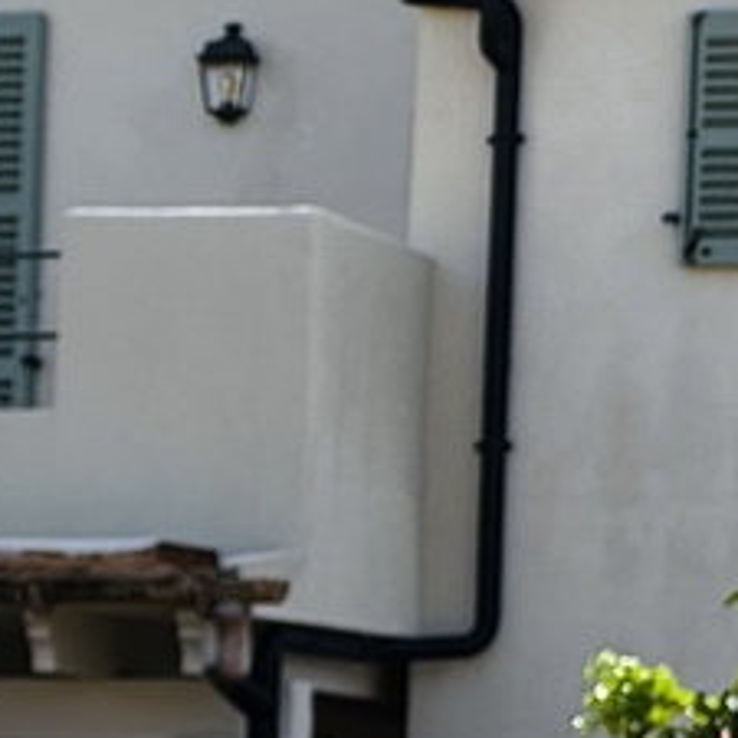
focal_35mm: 363
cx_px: -653
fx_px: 8756
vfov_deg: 4.8
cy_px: 1315
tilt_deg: +0.0
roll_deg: -1.5
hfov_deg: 4.8
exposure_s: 1/453
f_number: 2.8
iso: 25
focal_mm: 9
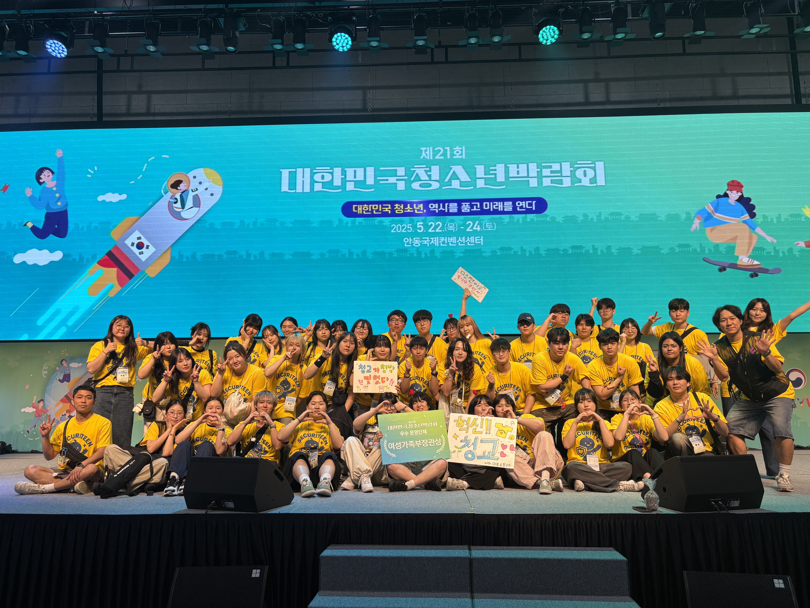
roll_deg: +0.2
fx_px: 608
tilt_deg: +10.3
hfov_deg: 67.3
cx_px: 405
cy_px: 304
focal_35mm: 26
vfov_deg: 53.1
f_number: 1.6
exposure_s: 1/190
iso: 40
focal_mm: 5.96
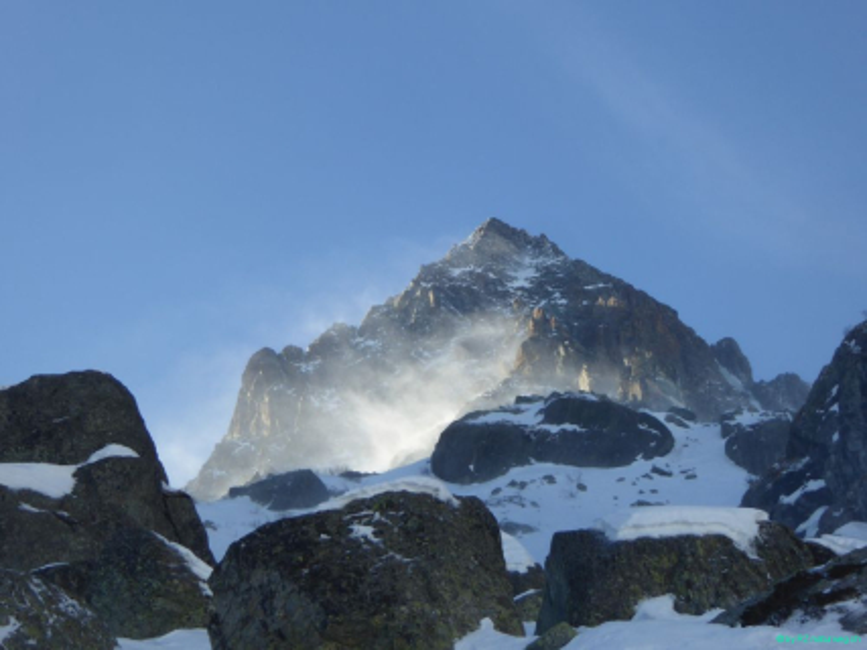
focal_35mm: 91
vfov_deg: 16.2
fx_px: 2279
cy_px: 325
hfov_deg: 21.5
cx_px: 434
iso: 100
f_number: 4.8
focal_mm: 15
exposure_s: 1/320
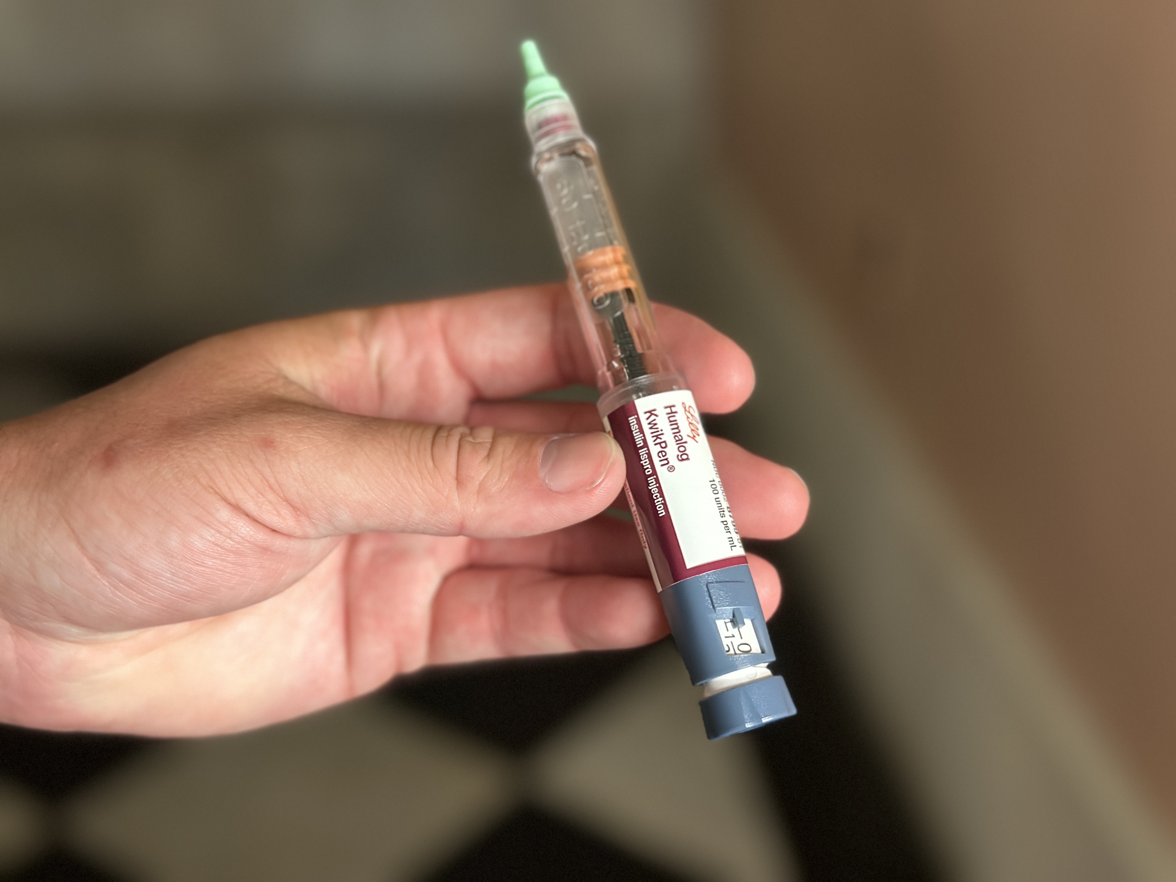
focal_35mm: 48
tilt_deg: -26.5
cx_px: 588
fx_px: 1631
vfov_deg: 30.3
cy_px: 441
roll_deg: +0.4
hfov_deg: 39.7
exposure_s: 1/40
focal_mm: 6.86
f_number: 1.78
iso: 640
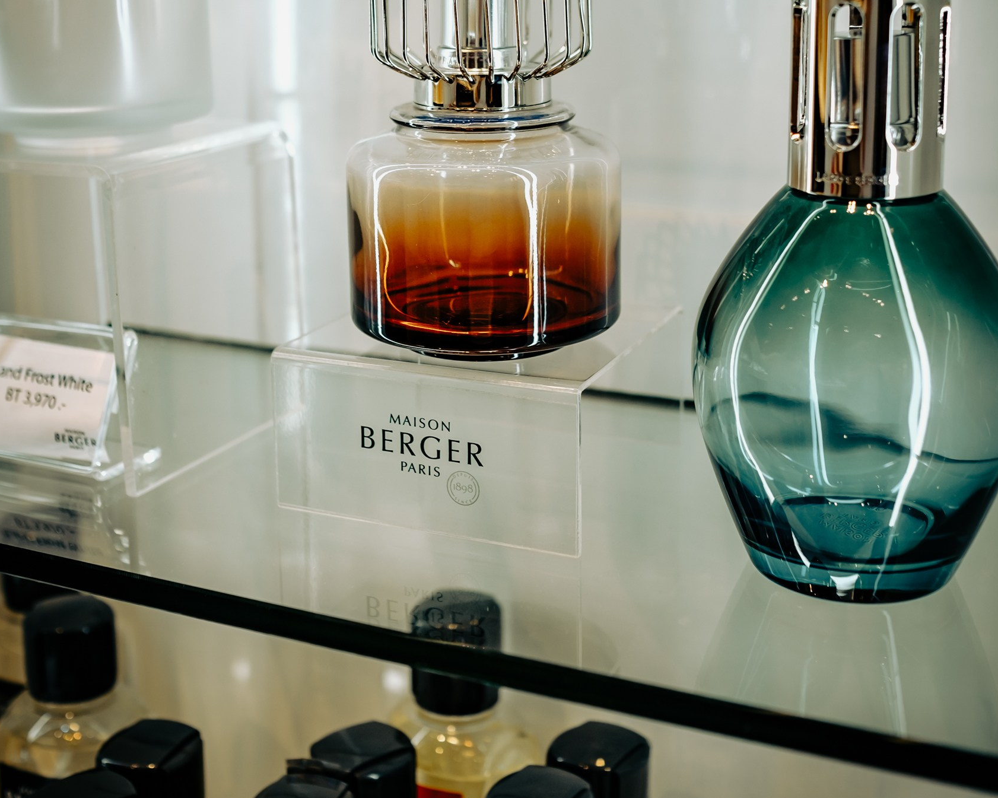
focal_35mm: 50
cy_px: 199
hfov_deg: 37.3
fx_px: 1477
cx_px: 500
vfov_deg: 29.8
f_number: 2.8
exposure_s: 1/250
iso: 200
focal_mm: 23
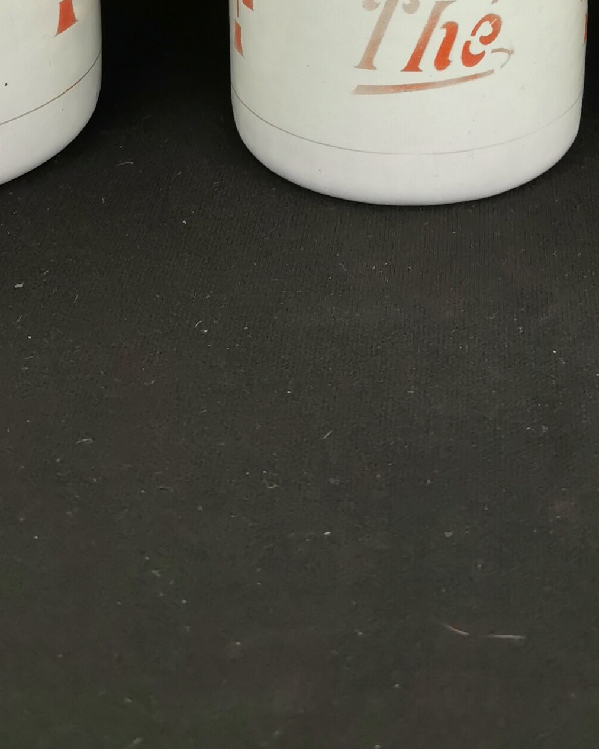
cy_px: -183
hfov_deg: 20.1
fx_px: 1684
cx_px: 409
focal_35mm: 76
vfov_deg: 22.8
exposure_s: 1/100
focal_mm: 5.58
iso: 125
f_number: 1.8
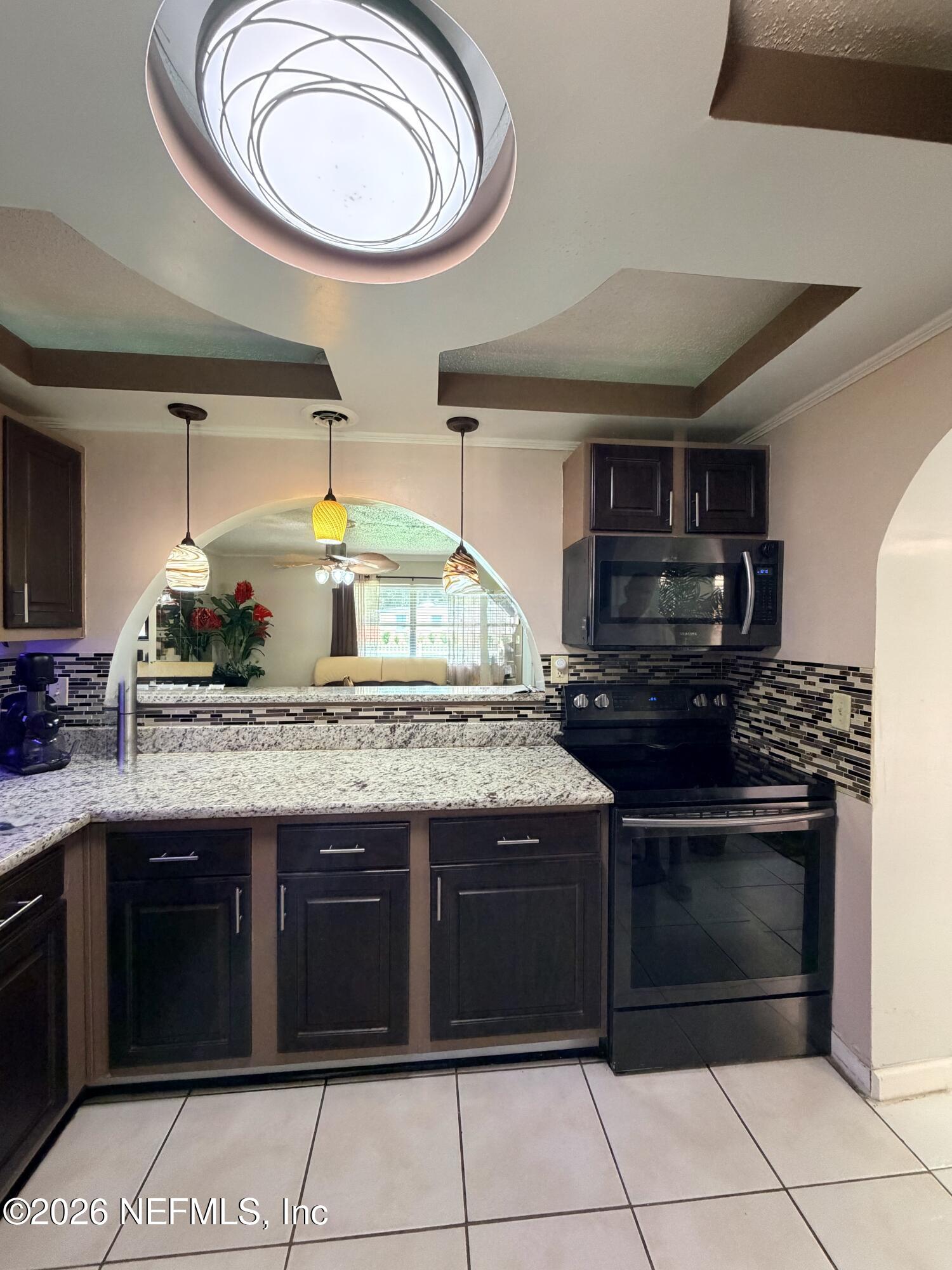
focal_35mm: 14
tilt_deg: -0.9
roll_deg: -0.6
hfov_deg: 85.7
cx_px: 476
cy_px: 635
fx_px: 513
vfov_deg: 102.1
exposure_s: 1/60
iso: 400
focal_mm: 2.22
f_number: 2.2
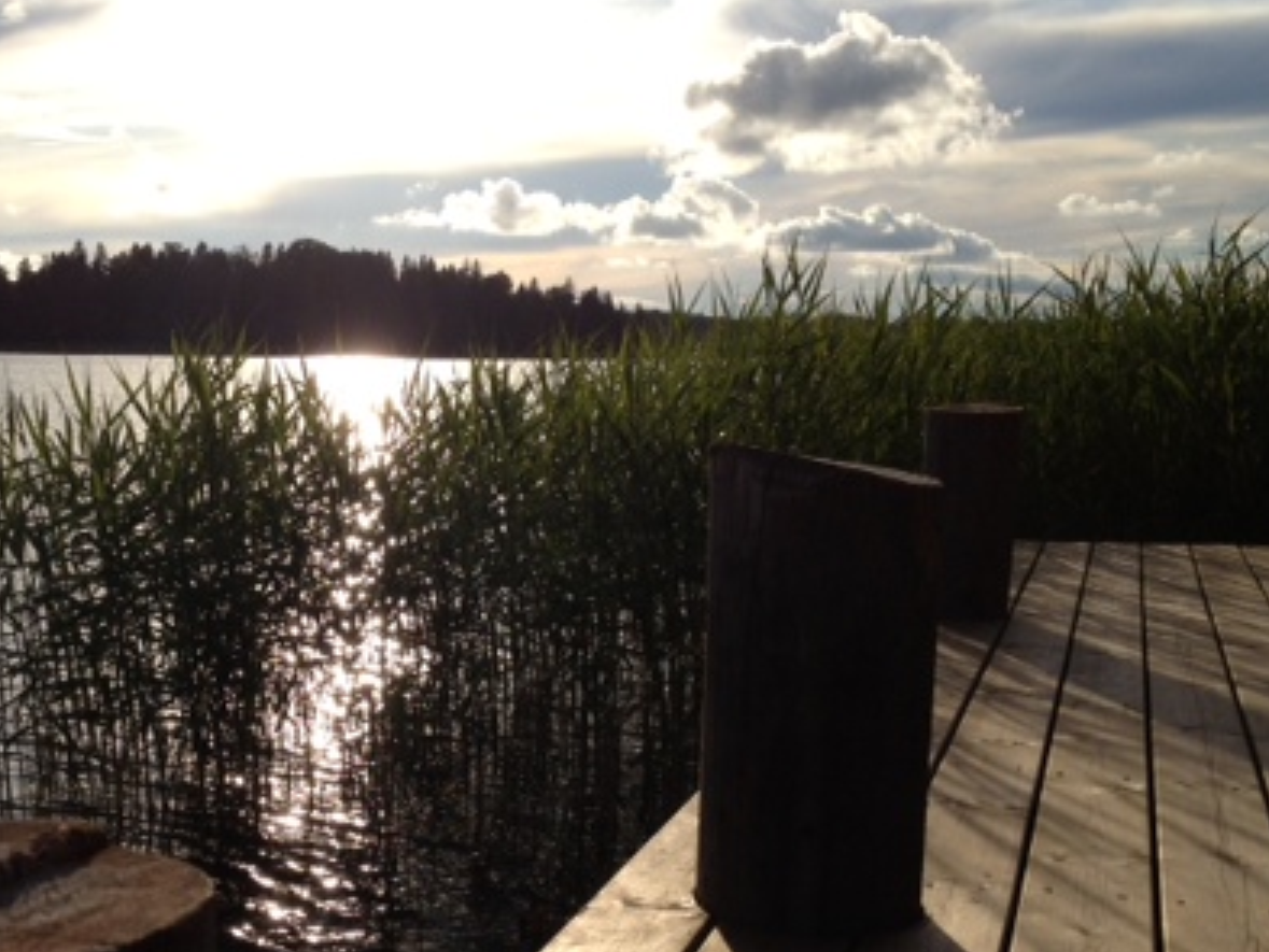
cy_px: 668
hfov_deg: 33.5
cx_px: 429
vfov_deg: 25.5
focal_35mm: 57
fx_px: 2090
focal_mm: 4.28
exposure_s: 1/2907
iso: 64
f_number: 2.4
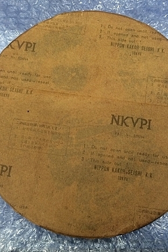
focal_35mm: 41
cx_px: 88
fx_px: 287
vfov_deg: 47.4
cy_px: 125
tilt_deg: -78.9
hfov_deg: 32.6
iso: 64
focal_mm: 4.15
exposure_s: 1/30
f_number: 2.2
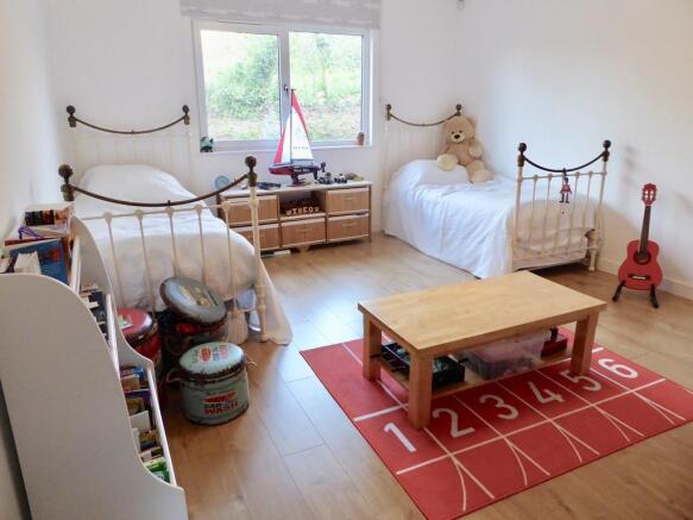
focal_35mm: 25
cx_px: 346
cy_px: 260
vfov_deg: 54.9
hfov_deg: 69.4
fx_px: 500
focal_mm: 4.3
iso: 400
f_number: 3.3
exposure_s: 1/20
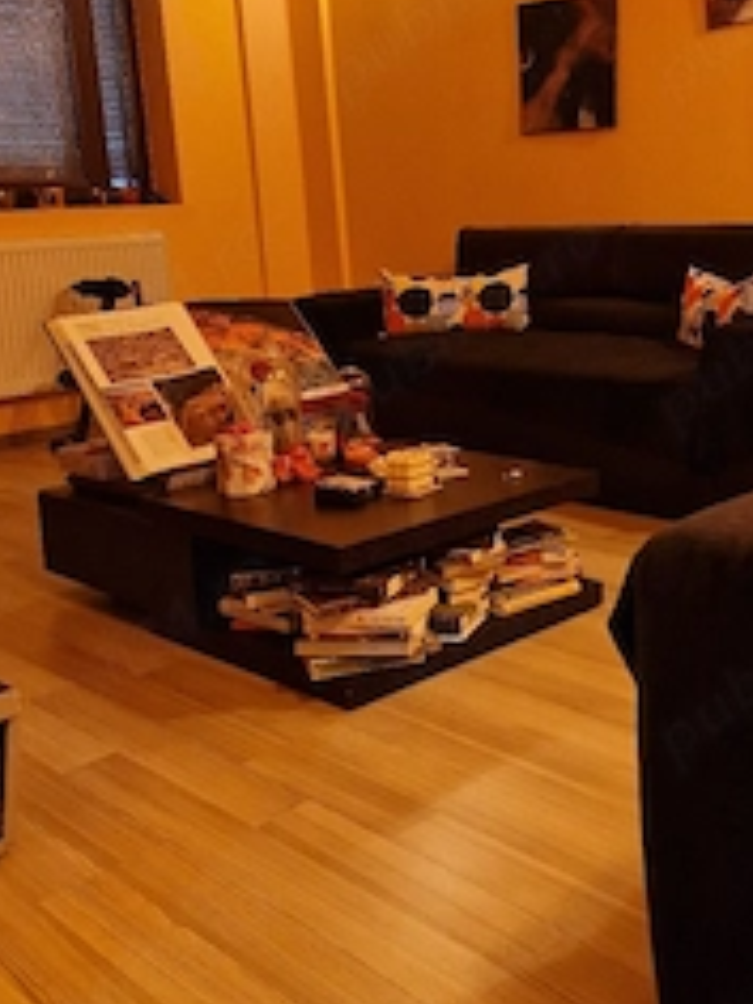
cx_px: 549
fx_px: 1131
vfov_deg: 47.4
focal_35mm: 39
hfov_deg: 36.1
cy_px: 374
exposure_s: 1/50
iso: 800
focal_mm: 5.54
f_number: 1.8
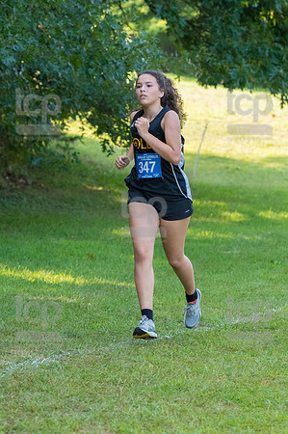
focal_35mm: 195
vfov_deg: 10.6
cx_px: 144
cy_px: 217
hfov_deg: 7.0
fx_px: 2345
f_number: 5
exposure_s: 1/1600
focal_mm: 130
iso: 3200
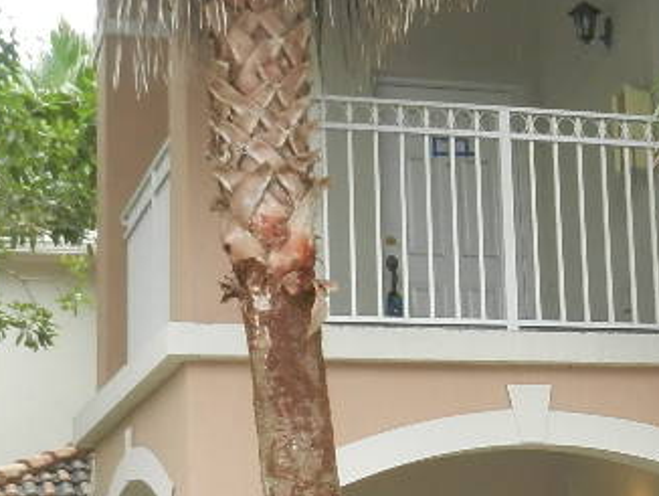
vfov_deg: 16.2
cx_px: 524
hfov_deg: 21.3
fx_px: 1734
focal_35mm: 91
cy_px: 320
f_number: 3.6
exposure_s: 1/200
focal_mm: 5.1
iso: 160
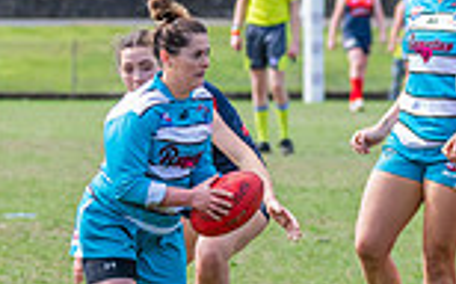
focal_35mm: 575
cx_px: 231
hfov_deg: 3.7
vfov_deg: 2.3
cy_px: 136
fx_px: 7141
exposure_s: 1/1600
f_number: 5.6
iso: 800
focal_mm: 150
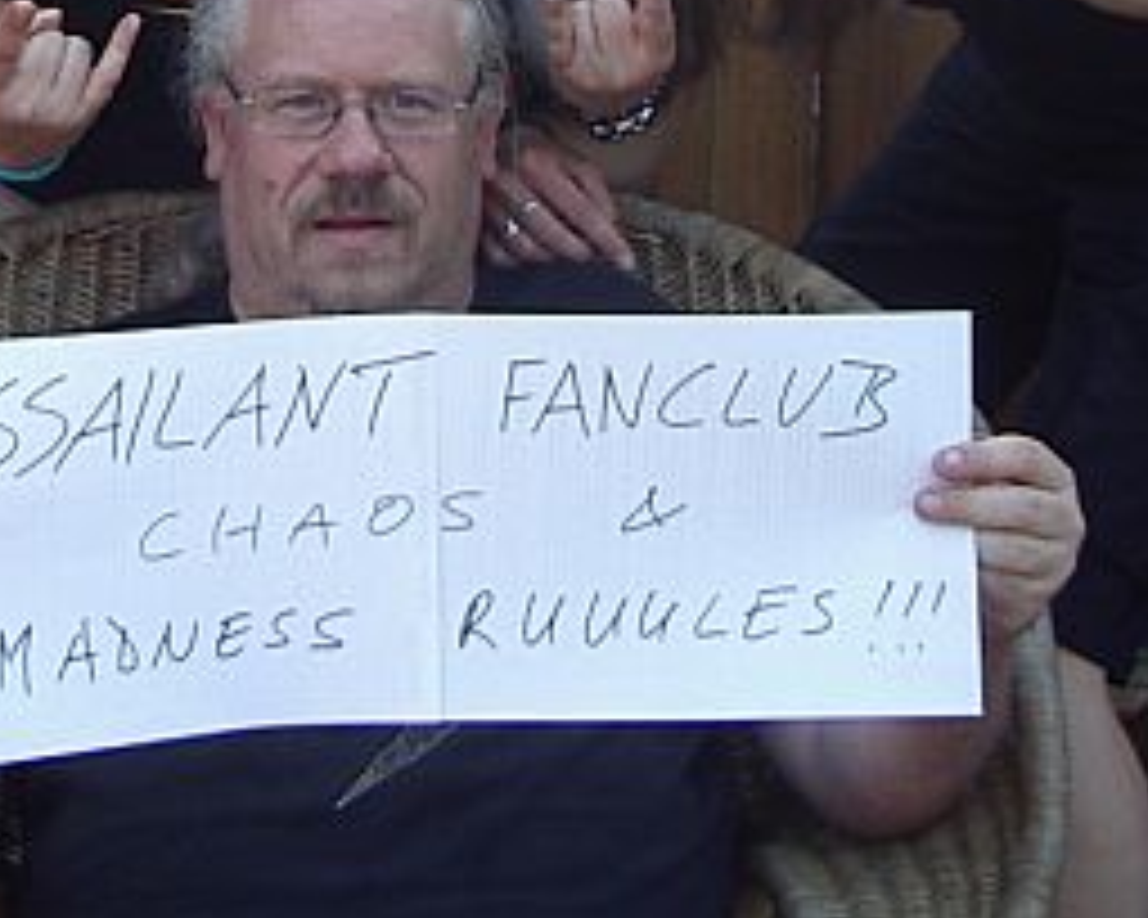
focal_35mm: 93
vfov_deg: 16.0
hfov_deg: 20.4
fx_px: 3160
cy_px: -144
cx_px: 248
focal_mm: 5.8
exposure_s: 1/100
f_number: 2.6
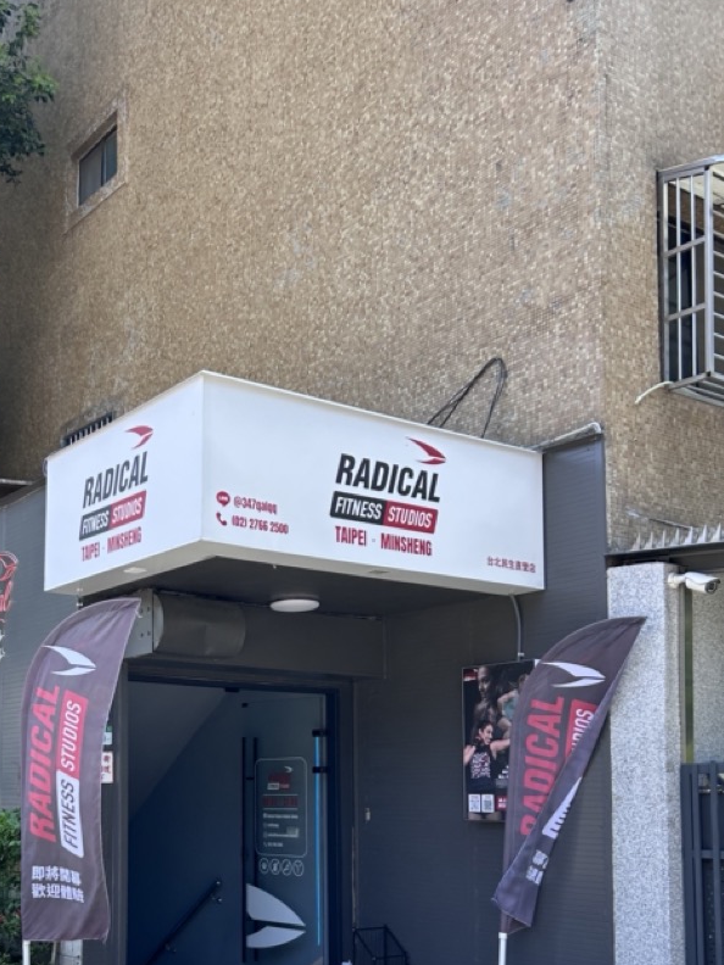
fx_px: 1171
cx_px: 216
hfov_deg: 33.9
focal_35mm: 42
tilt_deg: +4.8
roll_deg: -1.7
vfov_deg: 43.6
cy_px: 698
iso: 50
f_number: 1.5
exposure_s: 1/814
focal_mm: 5.7
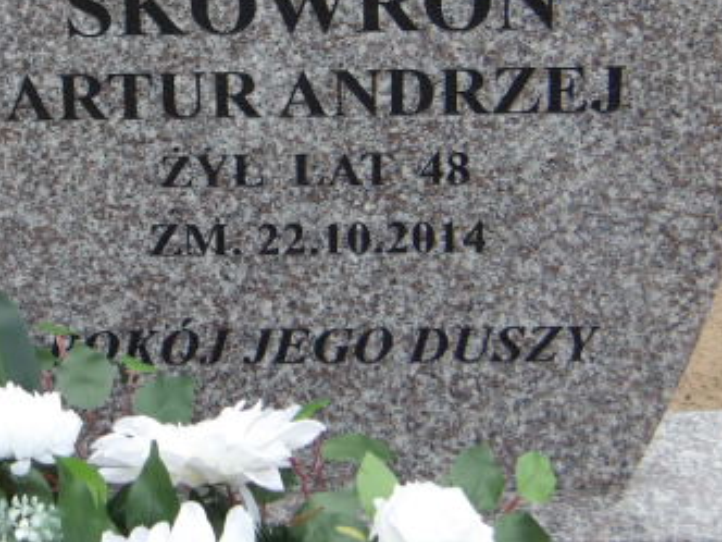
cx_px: 157
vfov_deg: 11.0
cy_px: 161
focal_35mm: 135
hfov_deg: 14.5
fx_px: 2816
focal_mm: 12.5
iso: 154
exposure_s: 1/60
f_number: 4.9
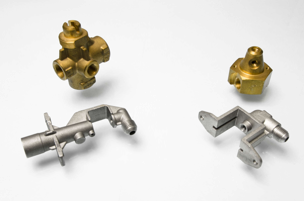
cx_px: 152
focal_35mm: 42
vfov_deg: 31.8
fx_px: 354
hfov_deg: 46.5
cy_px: 100
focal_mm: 28
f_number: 16
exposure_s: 1/20
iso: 100
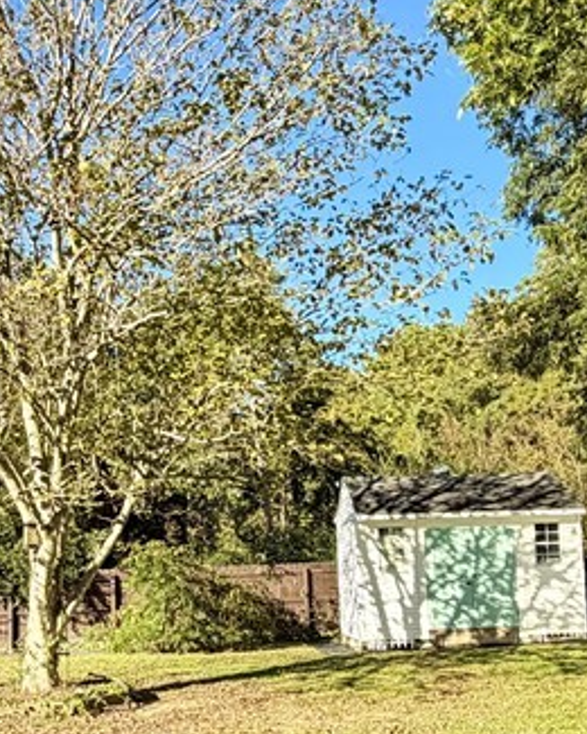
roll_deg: +2.0
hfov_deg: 34.9
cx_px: 280
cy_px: 483
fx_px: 934
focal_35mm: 43
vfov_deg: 42.4
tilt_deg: +5.2
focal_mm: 2.22
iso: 40
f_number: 2.2
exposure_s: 1/540
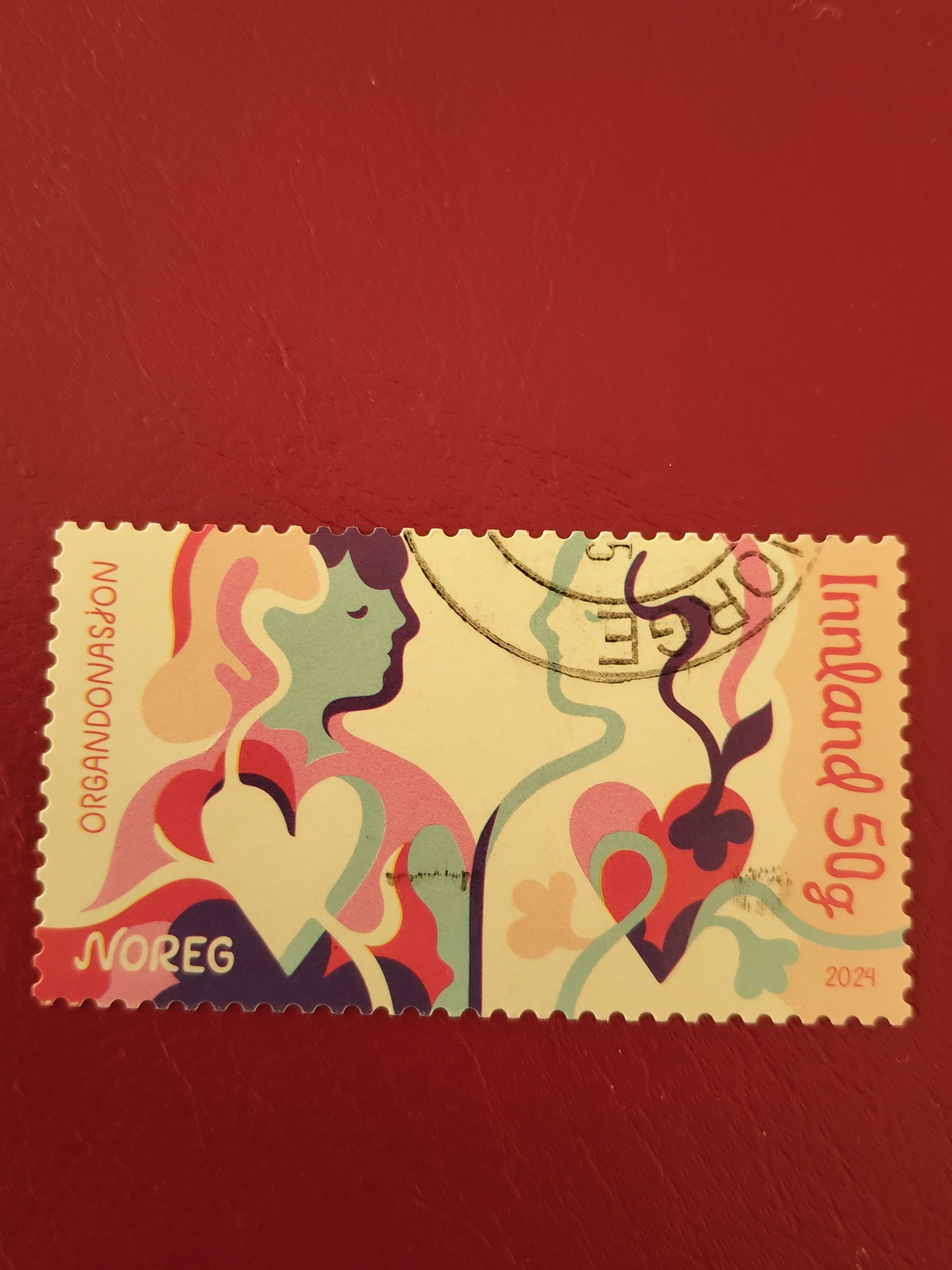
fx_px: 1247
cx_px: 476
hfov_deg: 41.8
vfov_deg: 54.0
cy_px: 635
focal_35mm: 34
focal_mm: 4.15
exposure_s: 1/20
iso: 620
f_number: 1.8
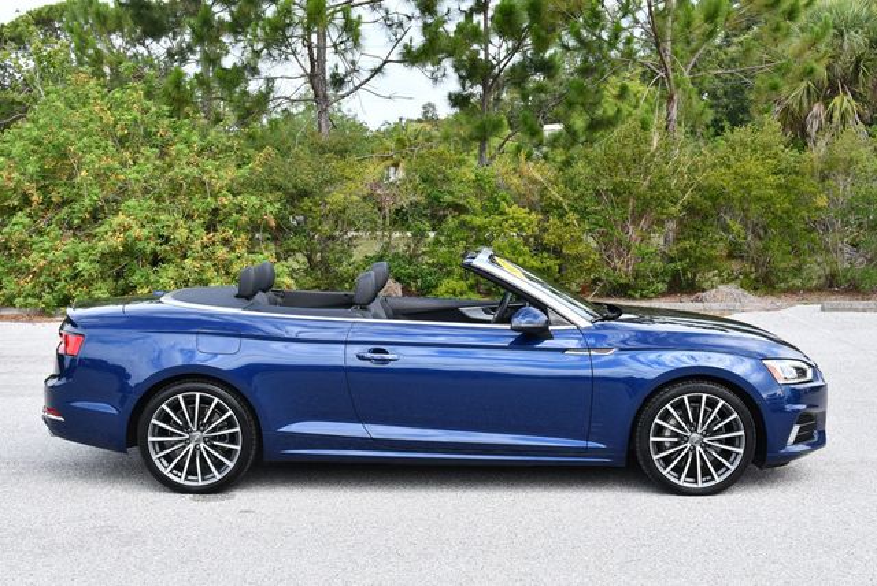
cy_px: 293
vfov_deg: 26.0
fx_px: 1268
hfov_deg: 38.2
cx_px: 438
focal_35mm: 52
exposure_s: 1/250
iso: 200
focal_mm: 26
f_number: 6.3
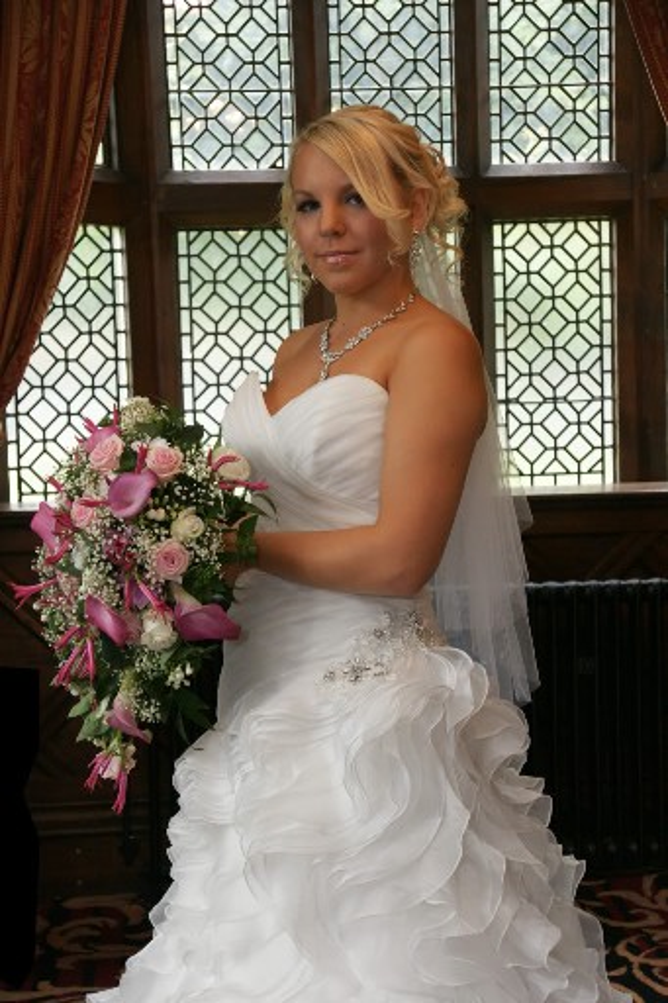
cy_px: 502
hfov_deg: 22.6
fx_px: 1671
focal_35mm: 60
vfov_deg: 33.4
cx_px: 334
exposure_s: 1/100
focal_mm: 40
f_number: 5.6
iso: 800
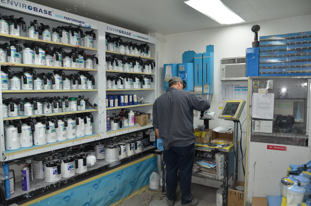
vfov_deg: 47.7
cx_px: 156
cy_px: 103
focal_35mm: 27
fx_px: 233
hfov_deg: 67.5
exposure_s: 1/60
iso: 400
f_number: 3.5
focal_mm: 18
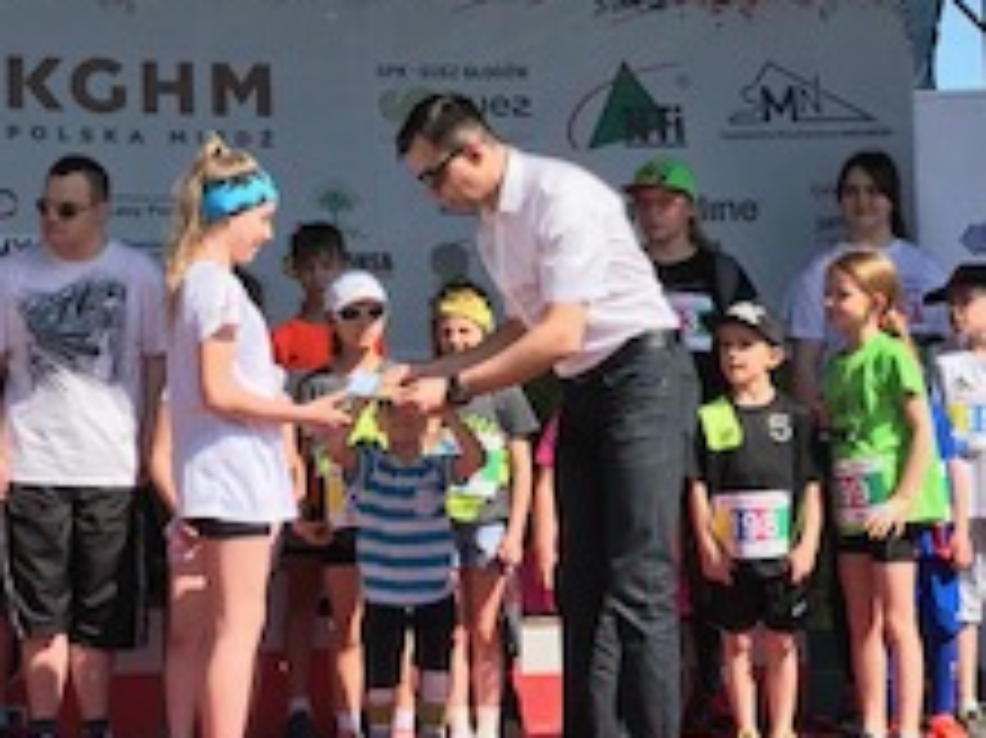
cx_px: 410
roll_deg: +0.9
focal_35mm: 82
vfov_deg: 18.0
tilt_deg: +2.3
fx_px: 2334
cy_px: 333
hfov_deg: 23.8
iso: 20
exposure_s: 1/1497
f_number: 1.8
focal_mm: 3.99
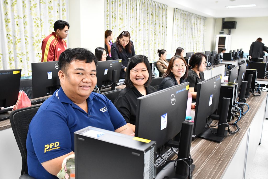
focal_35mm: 33
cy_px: 90
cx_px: 134
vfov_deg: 40.0
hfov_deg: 57.2
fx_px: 246
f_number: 3.5
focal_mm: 22
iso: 3200
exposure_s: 1/60
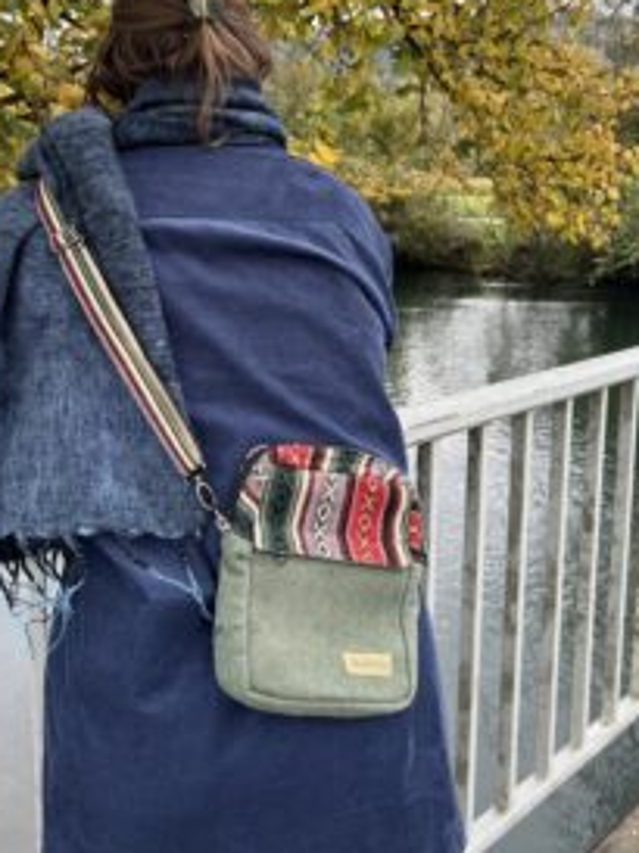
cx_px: 277
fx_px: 937
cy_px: 286
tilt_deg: -7.7
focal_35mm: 38
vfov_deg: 48.2
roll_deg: -0.1
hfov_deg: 37.6
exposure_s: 1/121
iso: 40
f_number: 1.5
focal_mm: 5.7
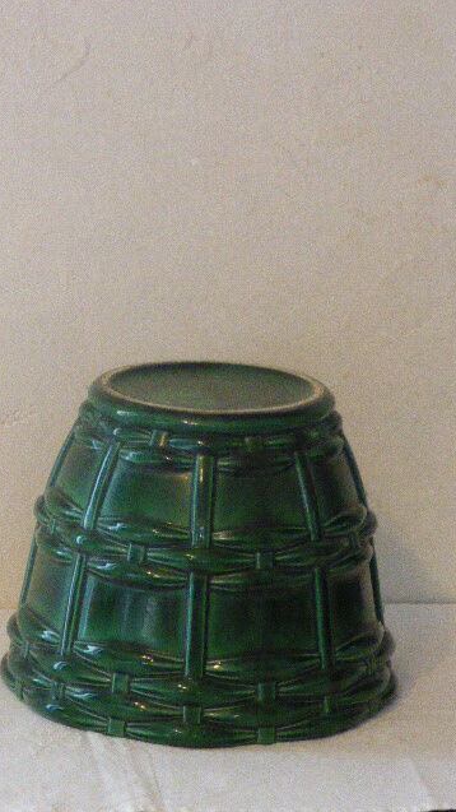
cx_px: 234
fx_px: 4001
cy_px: 405
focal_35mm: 186
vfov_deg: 11.6
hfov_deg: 6.5
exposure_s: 1/40
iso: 1600
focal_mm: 27.6
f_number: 5.4
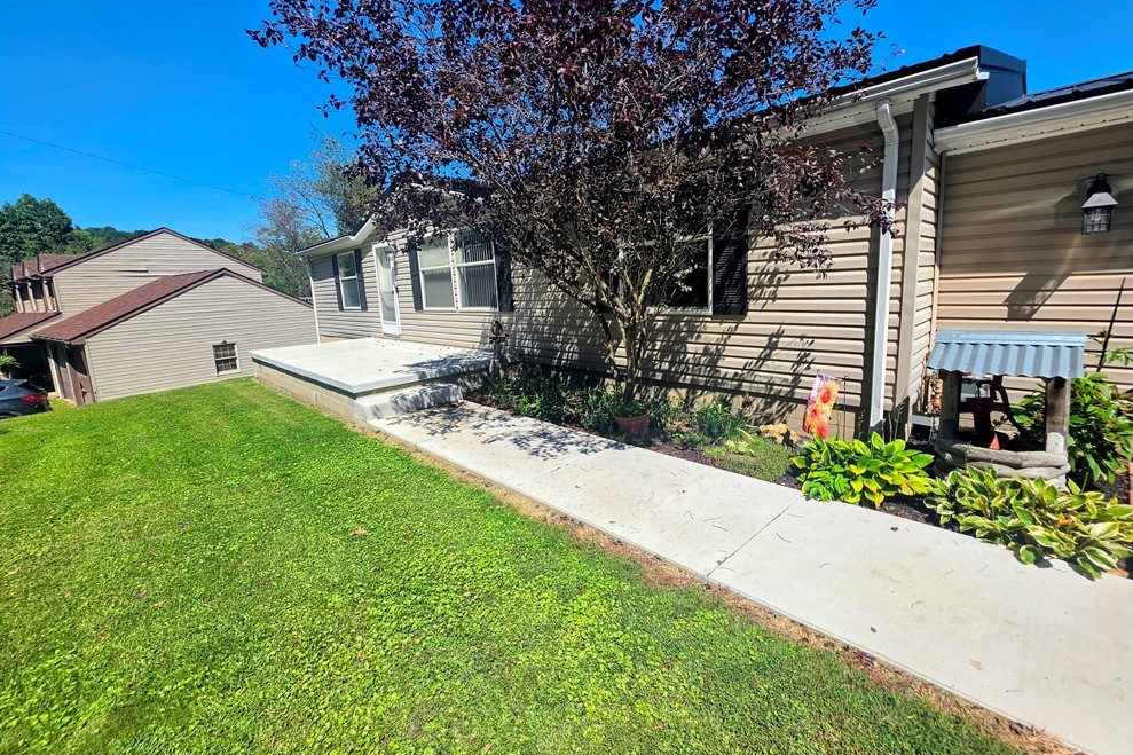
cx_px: 577
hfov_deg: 104.3
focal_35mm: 14
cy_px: 359
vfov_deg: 81.1
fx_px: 441
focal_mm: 2.2
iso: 32
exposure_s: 1/1780
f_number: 1.9
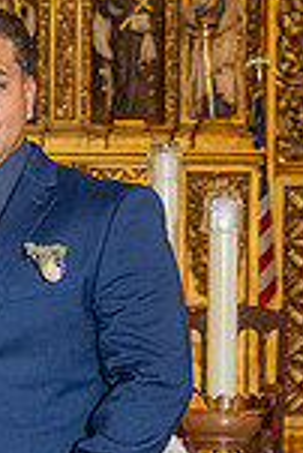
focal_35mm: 173
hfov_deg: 7.6
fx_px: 2179
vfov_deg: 11.8
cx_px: -345
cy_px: 370
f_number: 6.3
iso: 2000
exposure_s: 1/200
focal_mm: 45
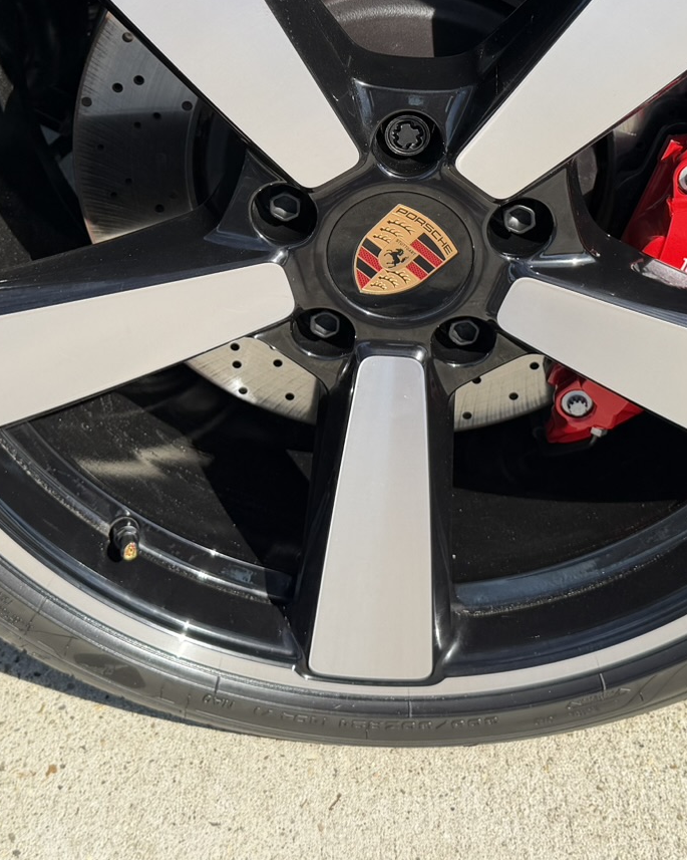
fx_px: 1424
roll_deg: -0.4
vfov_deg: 32.8
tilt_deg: -30.1
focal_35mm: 56
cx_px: 372
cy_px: 187
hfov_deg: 27.1
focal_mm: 6.76
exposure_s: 1/2053
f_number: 1.78
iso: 80
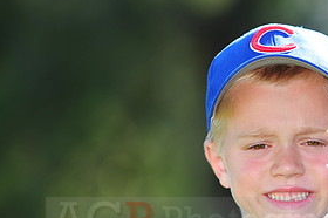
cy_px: 212
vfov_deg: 3.3
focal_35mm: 414
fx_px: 3768
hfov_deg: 5.0
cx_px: 242
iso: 200
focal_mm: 200
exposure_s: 1/400
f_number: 4.5
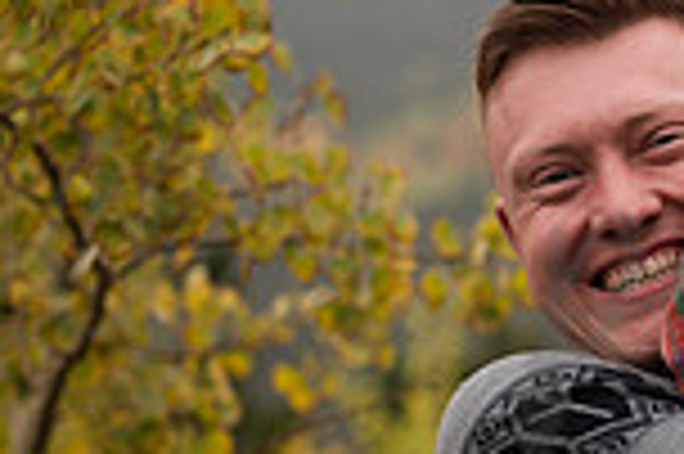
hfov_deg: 10.5
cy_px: 270
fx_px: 3625
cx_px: 932
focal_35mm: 191
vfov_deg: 7.2
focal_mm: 50
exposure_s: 1/200
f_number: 2.5
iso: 160
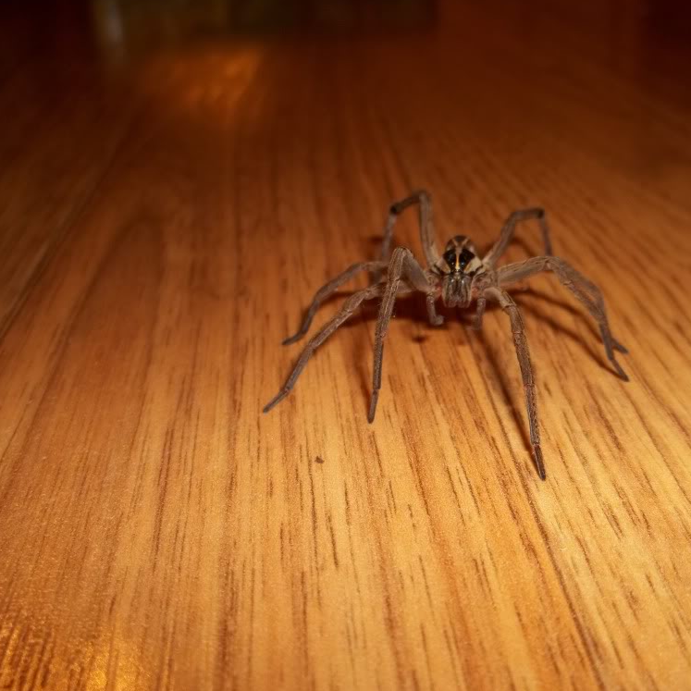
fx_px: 903
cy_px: 345
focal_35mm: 40
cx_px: 456
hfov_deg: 41.4
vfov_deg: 41.9
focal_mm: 5.9
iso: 64
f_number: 3.3
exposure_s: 1/30
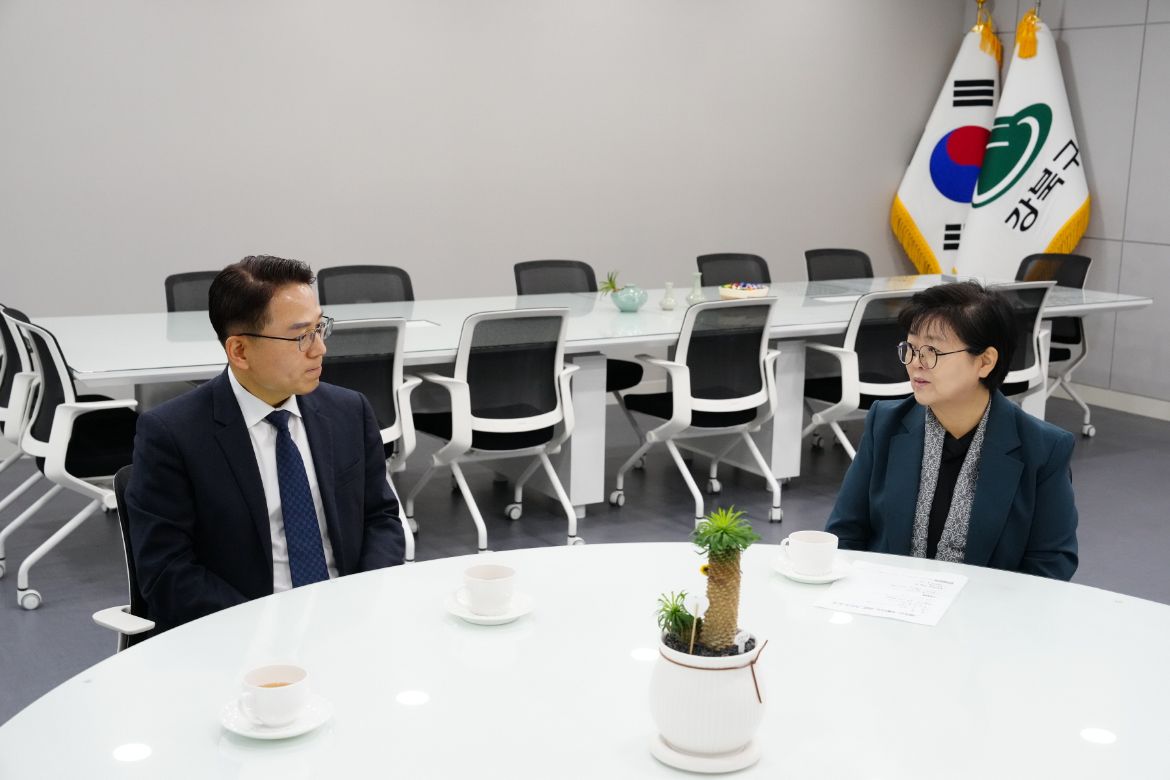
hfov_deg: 41.9
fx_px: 1527
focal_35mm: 47
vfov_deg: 28.6
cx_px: 585
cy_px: 390
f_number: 6.3
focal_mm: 47
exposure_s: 1/160
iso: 4000
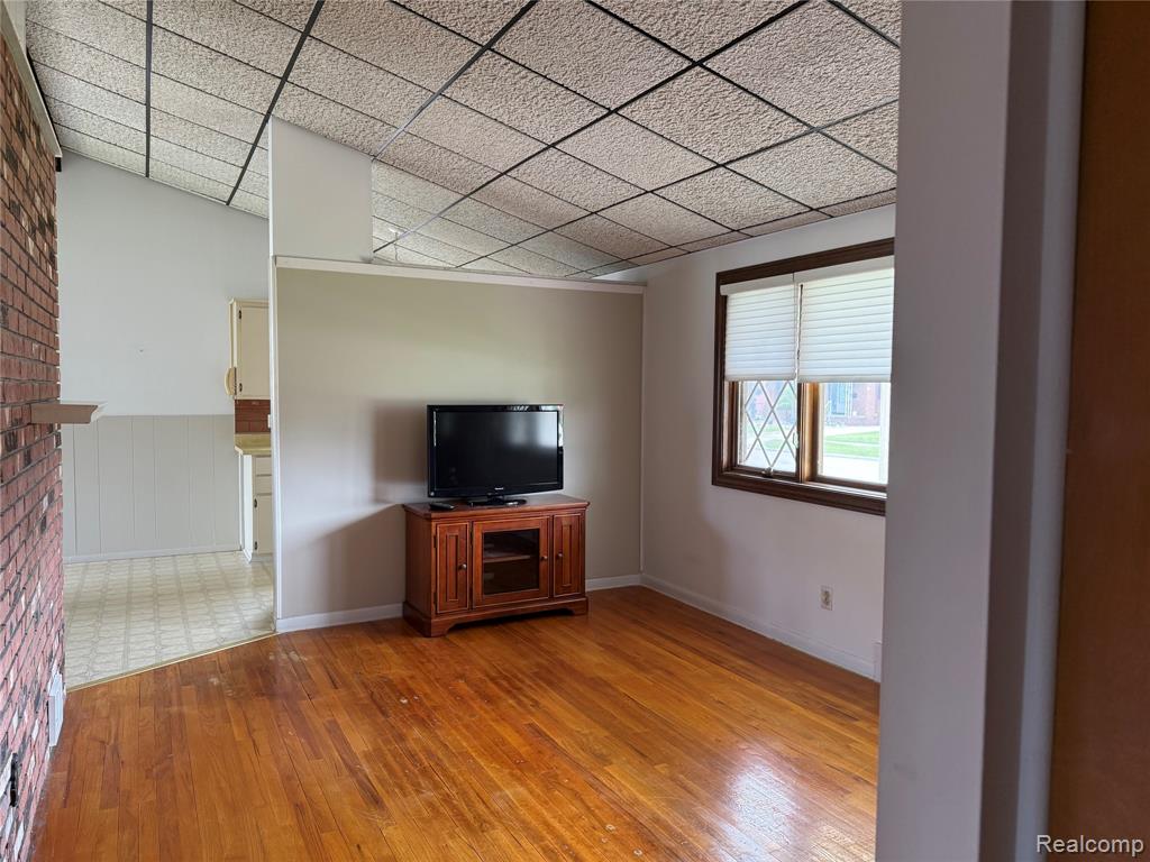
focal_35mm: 24
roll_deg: -0.4
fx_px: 797
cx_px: 575
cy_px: 431
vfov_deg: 56.8
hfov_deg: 71.6
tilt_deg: -2.5
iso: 200
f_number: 1.78
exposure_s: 1/98
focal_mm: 6.76
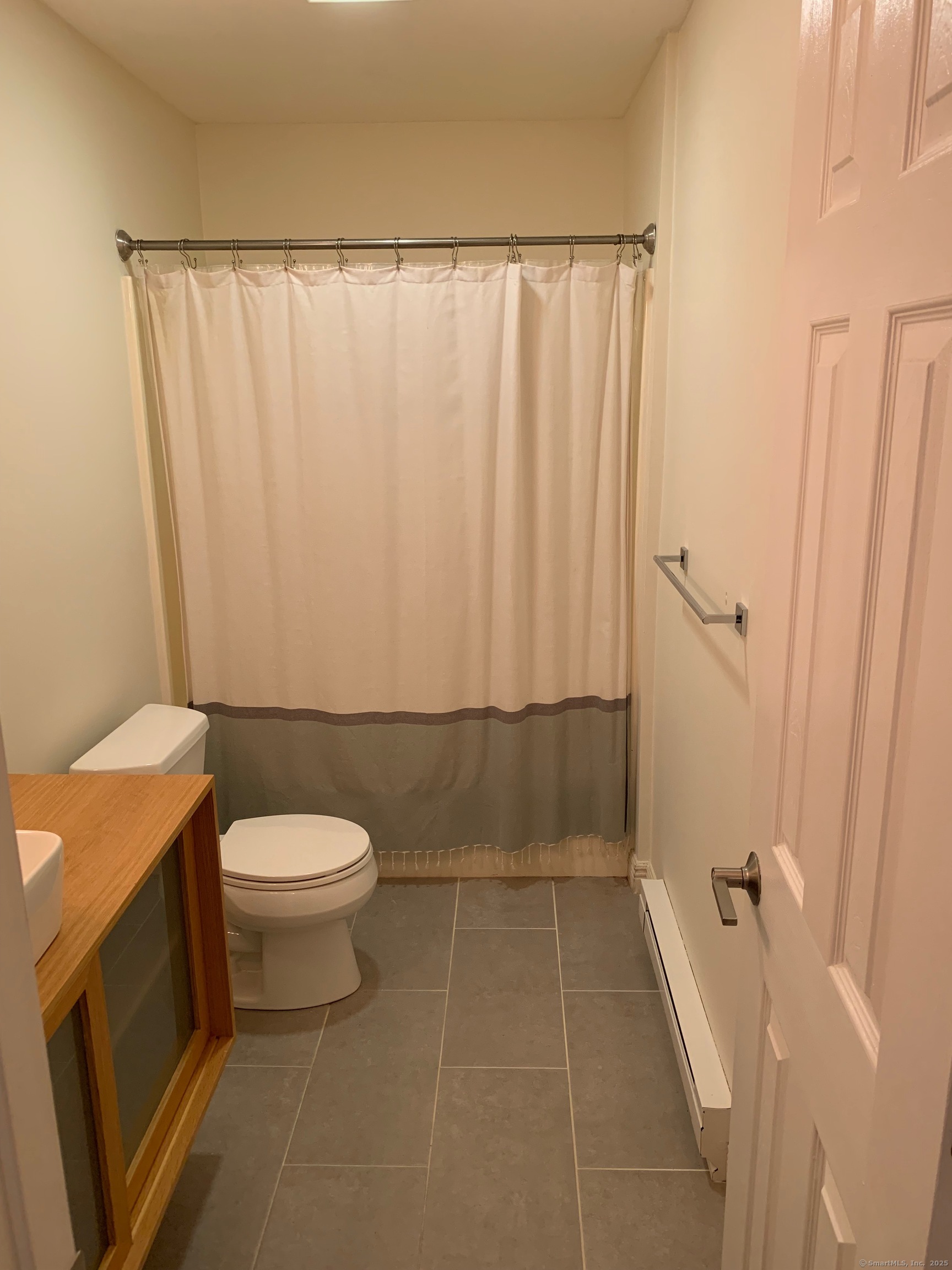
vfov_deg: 67.3
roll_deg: +0.6
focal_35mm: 26
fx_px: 953
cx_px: 476
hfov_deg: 53.1
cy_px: 635
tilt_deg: -14.1
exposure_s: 1/60
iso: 160
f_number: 1.8
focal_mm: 4.25
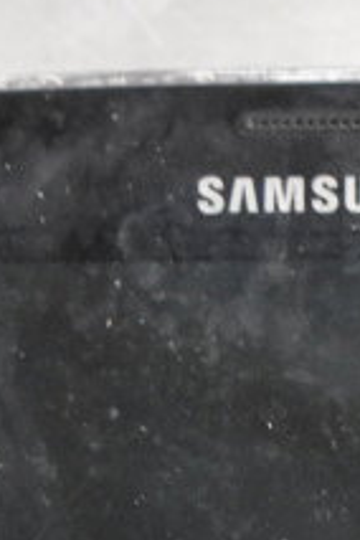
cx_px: 434
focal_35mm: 354
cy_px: 1018
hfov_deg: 3.9
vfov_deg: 5.7
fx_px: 5312
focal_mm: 55
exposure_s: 1/100
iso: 8000
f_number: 5.6
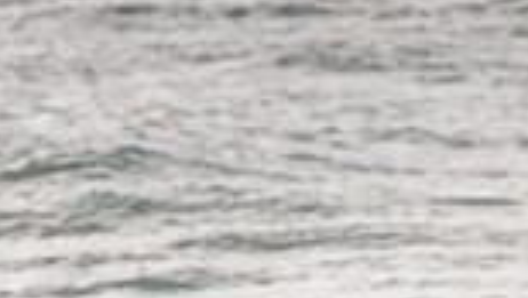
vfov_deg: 0.4
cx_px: 350
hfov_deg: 0.7
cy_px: 653
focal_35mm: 3157
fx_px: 44245
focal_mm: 800
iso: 900
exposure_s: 1/2000
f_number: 11
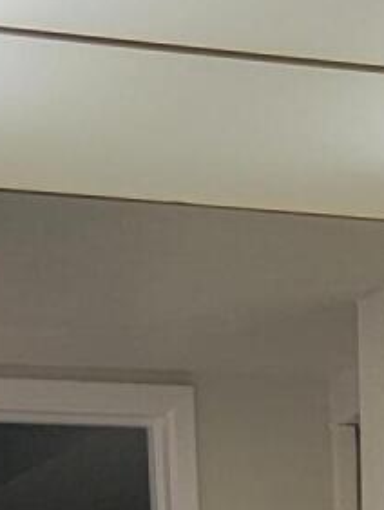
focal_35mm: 170
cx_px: 377
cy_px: 1450
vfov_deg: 9.5
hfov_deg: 8.7
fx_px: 2511
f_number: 1.8
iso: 160
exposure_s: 1/120
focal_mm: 6.7
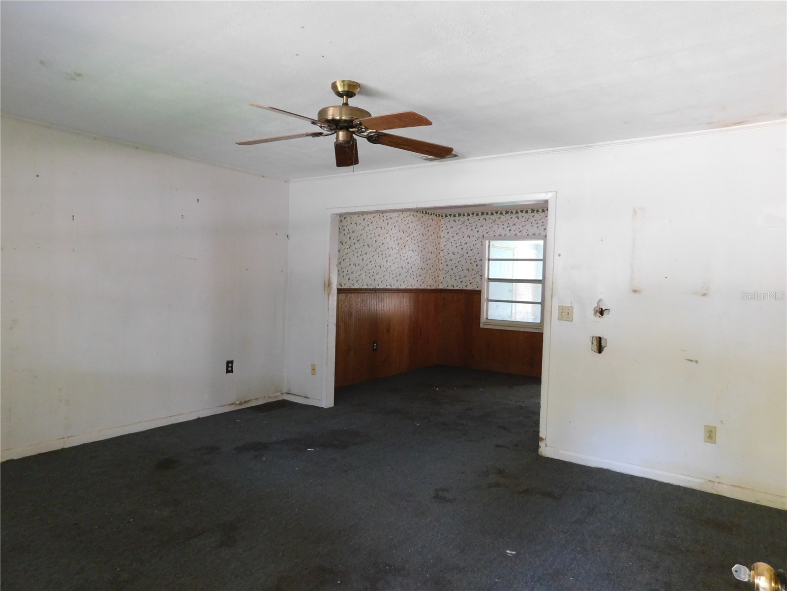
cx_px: 394
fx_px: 523
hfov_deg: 73.9
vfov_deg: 58.9
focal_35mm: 23
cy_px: 296
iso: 400
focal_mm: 4
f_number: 3
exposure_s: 1/10
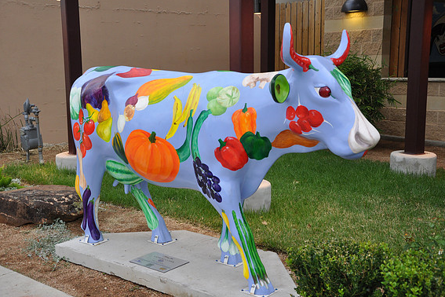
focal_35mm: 46
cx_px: 221
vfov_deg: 29.2
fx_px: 569
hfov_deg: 42.7
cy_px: 147
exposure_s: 1/60
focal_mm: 30
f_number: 4.2
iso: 450
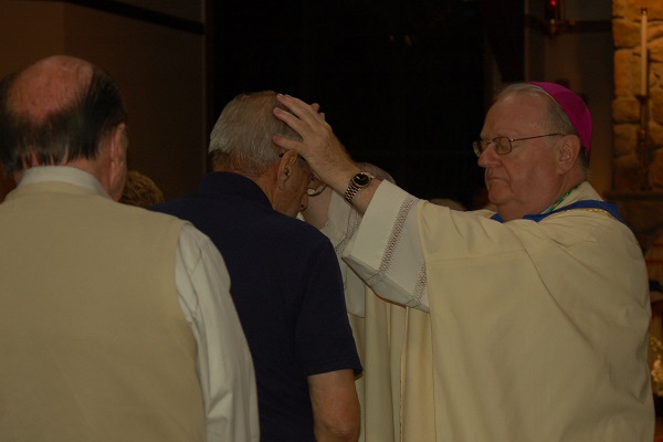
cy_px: 221
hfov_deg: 17.1
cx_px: 332
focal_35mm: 120
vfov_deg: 11.4
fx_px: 2210
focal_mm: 80
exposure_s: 1/60
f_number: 5.6
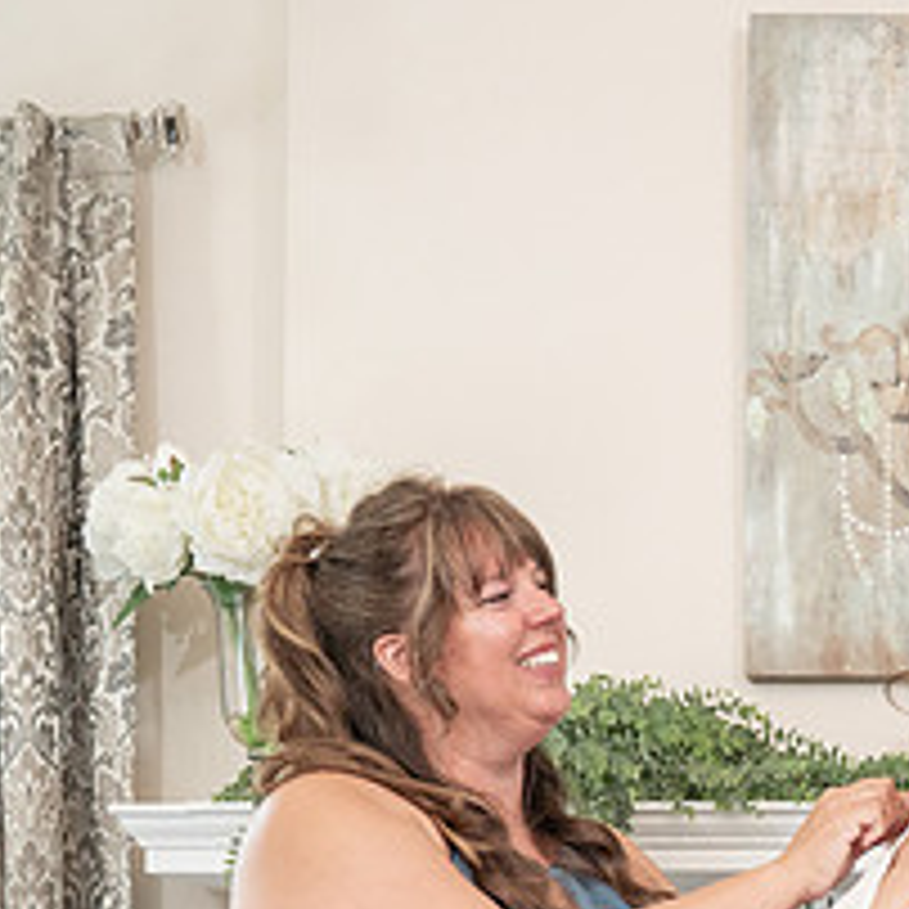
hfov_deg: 17.0
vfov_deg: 17.3
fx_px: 2912
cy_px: 935
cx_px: 1094
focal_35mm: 98
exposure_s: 1/200
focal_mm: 35
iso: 2000
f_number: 5.6
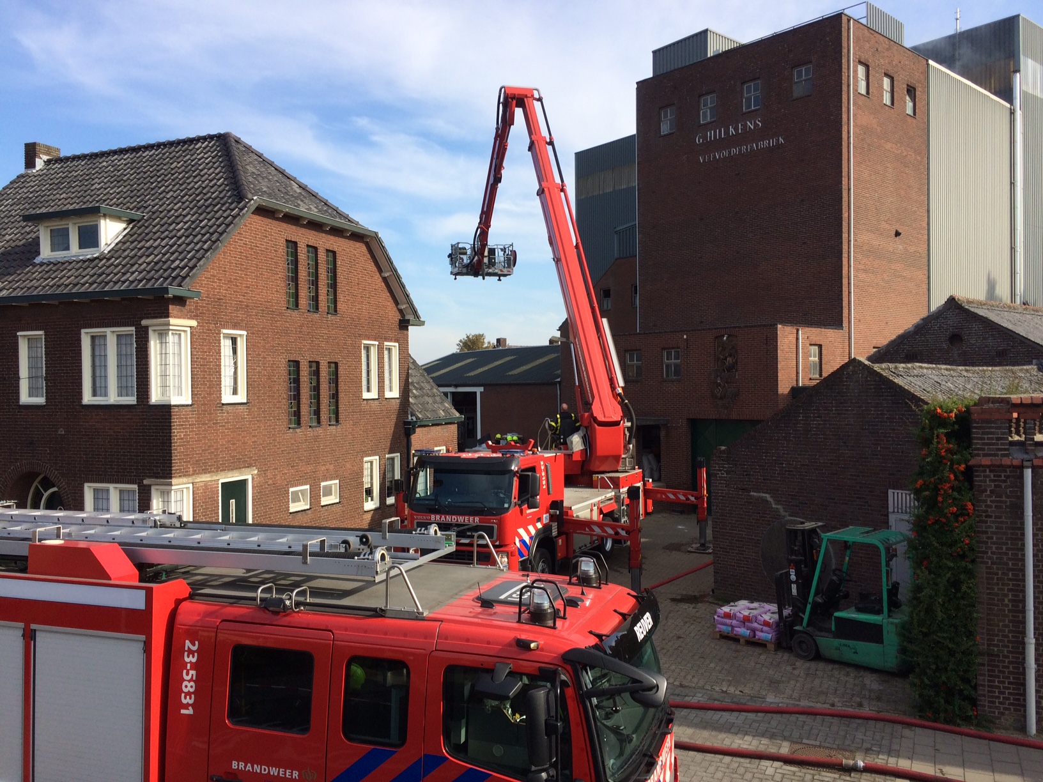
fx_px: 874
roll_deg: +1.3
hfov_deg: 61.7
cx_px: 522
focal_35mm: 29
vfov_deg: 48.2
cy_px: 391
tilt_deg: -1.4
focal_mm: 4.15
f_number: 2.2
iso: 32
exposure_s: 1/1368
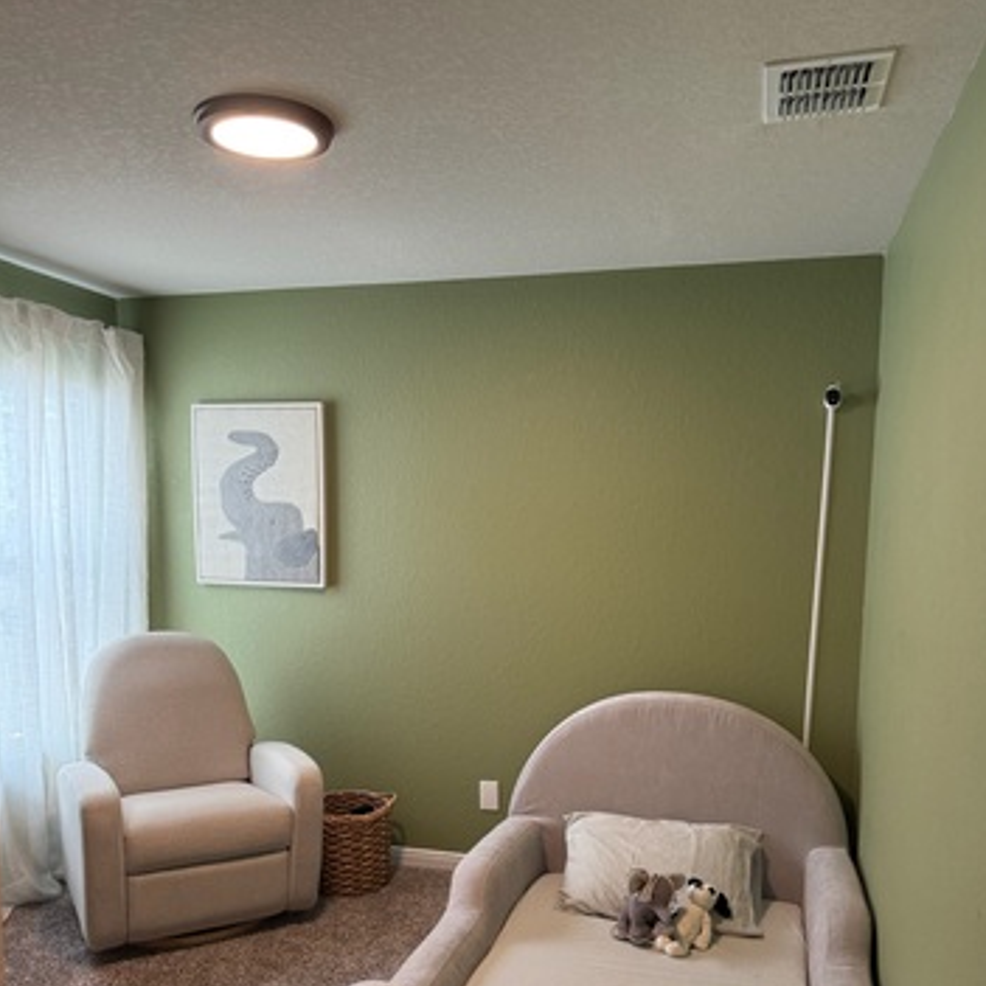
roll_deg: -0.6
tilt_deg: -7.7
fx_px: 935
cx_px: 494
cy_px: 640
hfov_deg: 55.6
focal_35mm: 29
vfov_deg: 54.7
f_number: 1.78
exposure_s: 1/120
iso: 250
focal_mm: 6.76
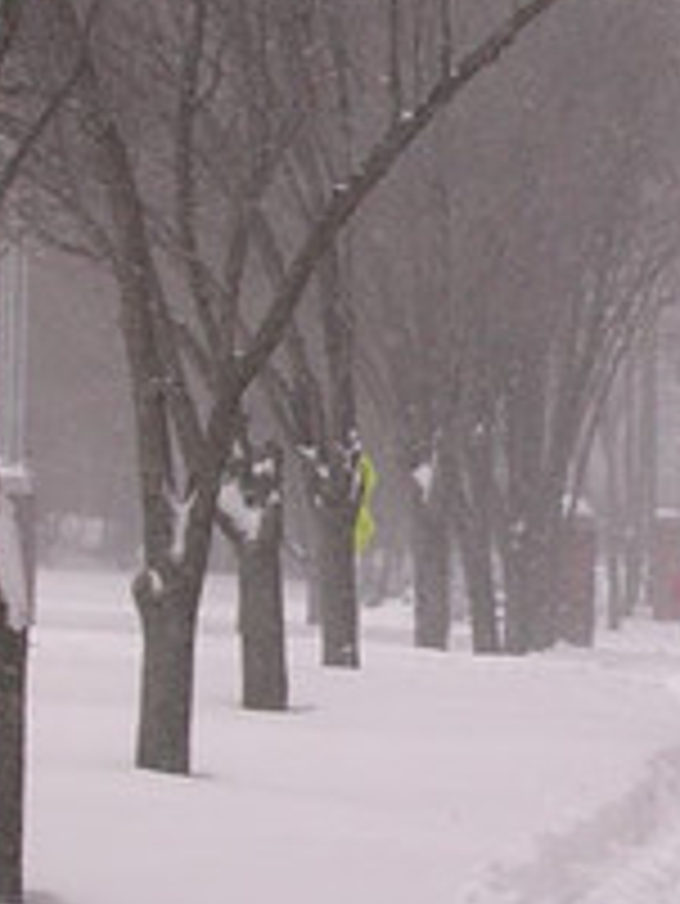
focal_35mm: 237
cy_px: 441
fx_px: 6201
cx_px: 549
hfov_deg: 6.3
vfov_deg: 8.3
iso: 100
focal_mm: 22
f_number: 4.1
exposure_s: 1/500
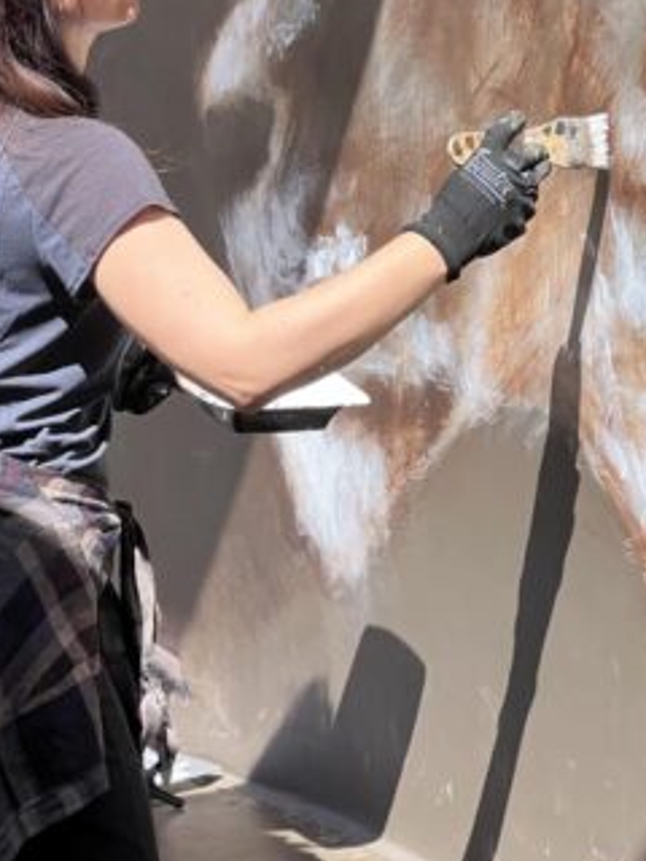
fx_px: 4155
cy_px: 305
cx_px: 202
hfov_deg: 8.9
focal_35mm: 167
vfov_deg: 11.8
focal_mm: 9
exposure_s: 1/194
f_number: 2.8
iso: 32
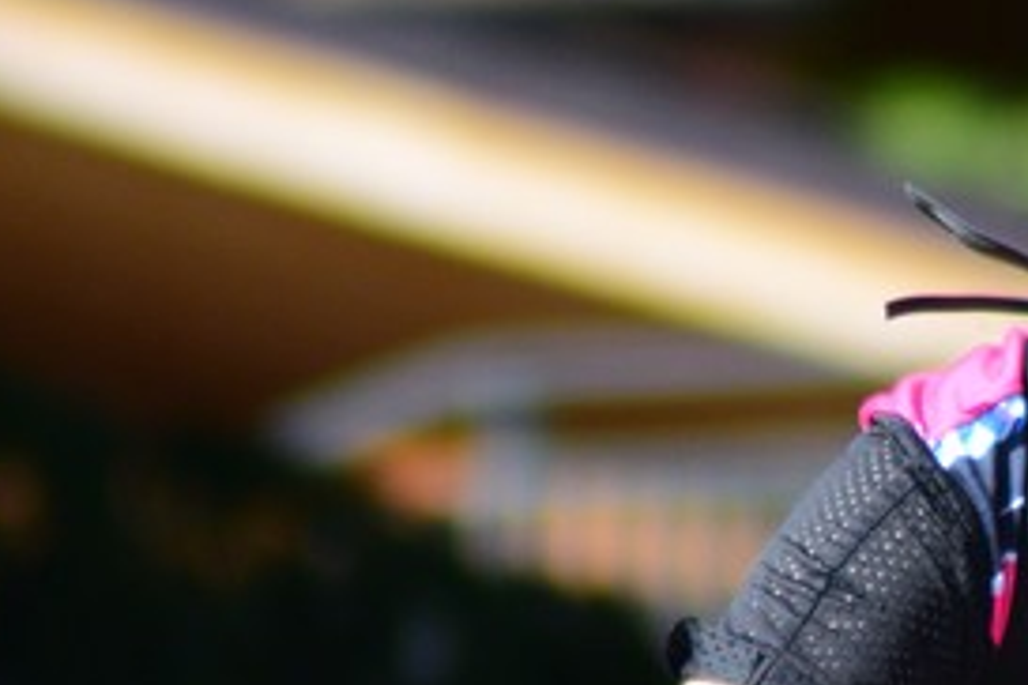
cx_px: 1092
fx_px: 45057
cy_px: 725
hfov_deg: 1.3
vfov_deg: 0.9
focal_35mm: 1578
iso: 560
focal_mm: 280
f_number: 5.3
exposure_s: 1/1250
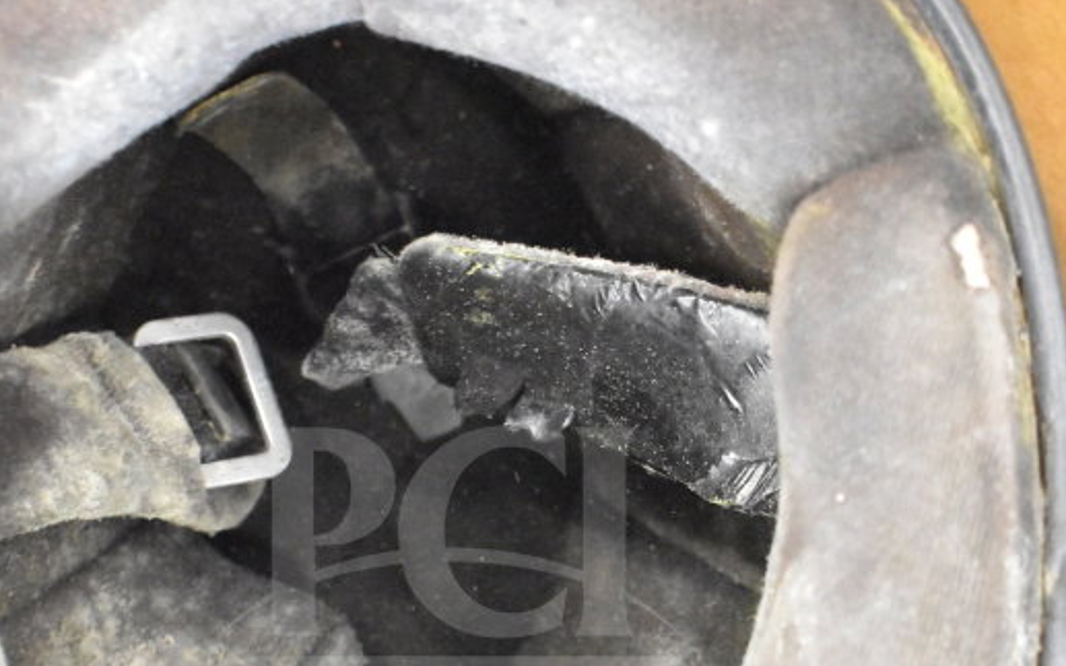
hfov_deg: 24.6
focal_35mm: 84
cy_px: 591
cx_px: 447
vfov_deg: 15.4
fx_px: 2437
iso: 12800
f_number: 4.2
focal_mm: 31
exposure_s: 1/50
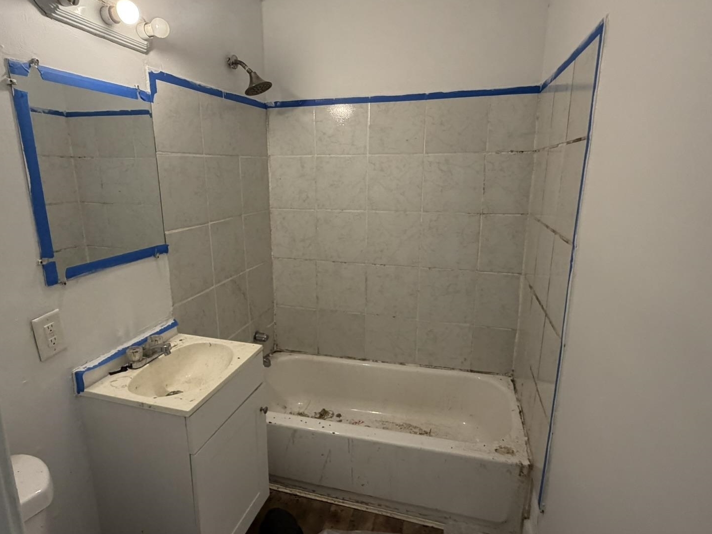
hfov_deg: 81.7
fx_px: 411
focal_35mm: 20
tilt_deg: -14.0
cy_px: 265
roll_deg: +0.1
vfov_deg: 66.0
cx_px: 340
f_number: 2.2
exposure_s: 1/84
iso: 320
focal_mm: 2.22
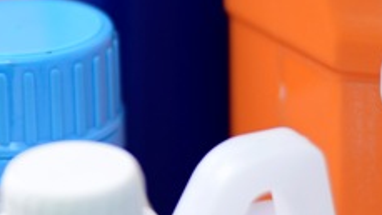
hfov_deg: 10.0
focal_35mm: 213
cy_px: -10
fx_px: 2158
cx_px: -14
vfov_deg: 5.7
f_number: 2
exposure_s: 1/100
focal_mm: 50
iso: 250
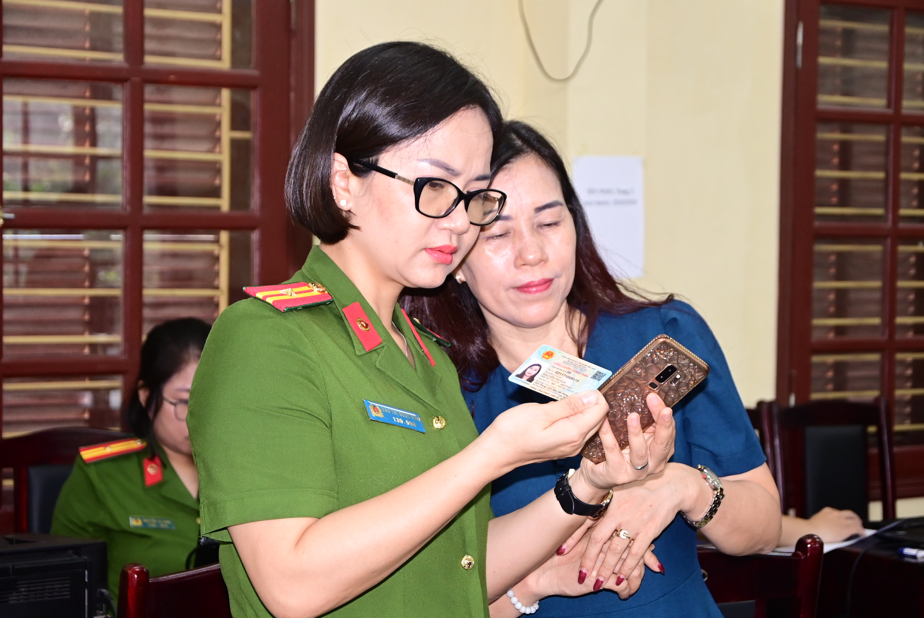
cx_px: 462
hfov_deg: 27.0
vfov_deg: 18.2
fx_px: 1926
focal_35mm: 75
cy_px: 309
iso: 1600
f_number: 5
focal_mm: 50
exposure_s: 1/200
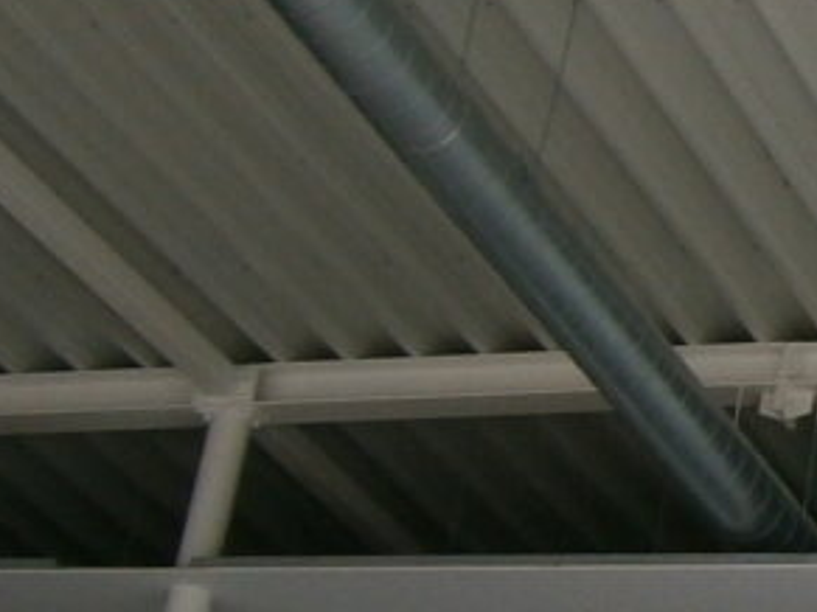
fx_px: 3374
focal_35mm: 143
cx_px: 1673
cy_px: 387
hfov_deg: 12.1
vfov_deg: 10.4
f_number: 2.8
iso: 80
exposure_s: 1/250
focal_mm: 4.7
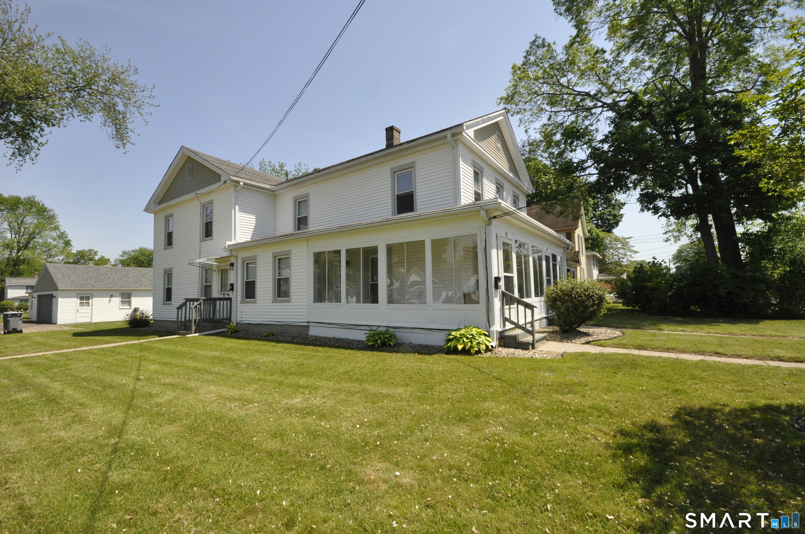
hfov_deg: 100.5
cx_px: 402
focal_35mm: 15
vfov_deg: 77.2
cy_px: 267
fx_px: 335
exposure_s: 1/640
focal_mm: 10
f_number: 13
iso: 800
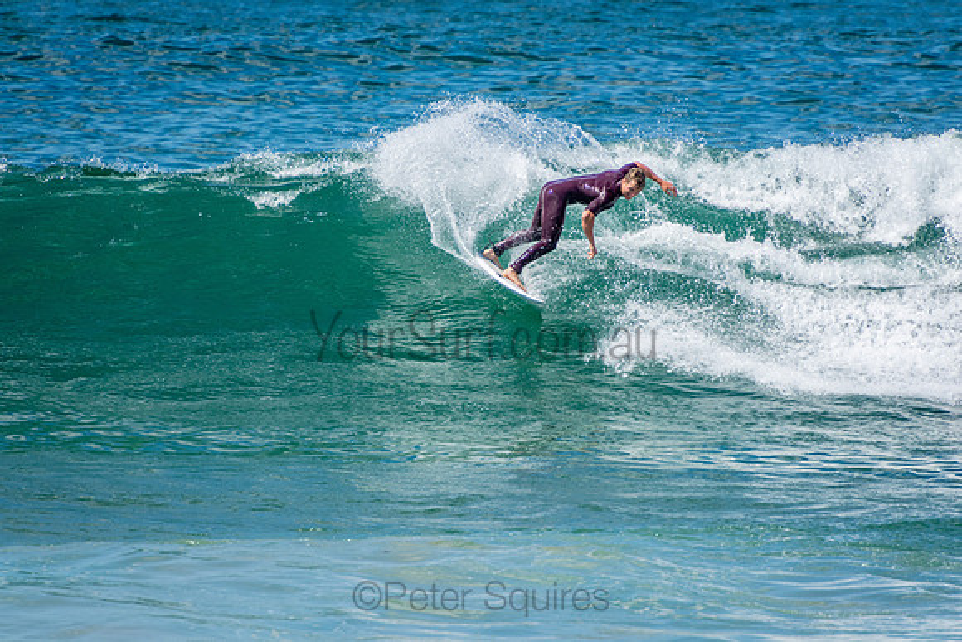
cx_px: 481
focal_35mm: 600
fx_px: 16036
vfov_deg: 2.3
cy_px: 321
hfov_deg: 3.4
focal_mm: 400
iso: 450
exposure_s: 1/2000
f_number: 5.6
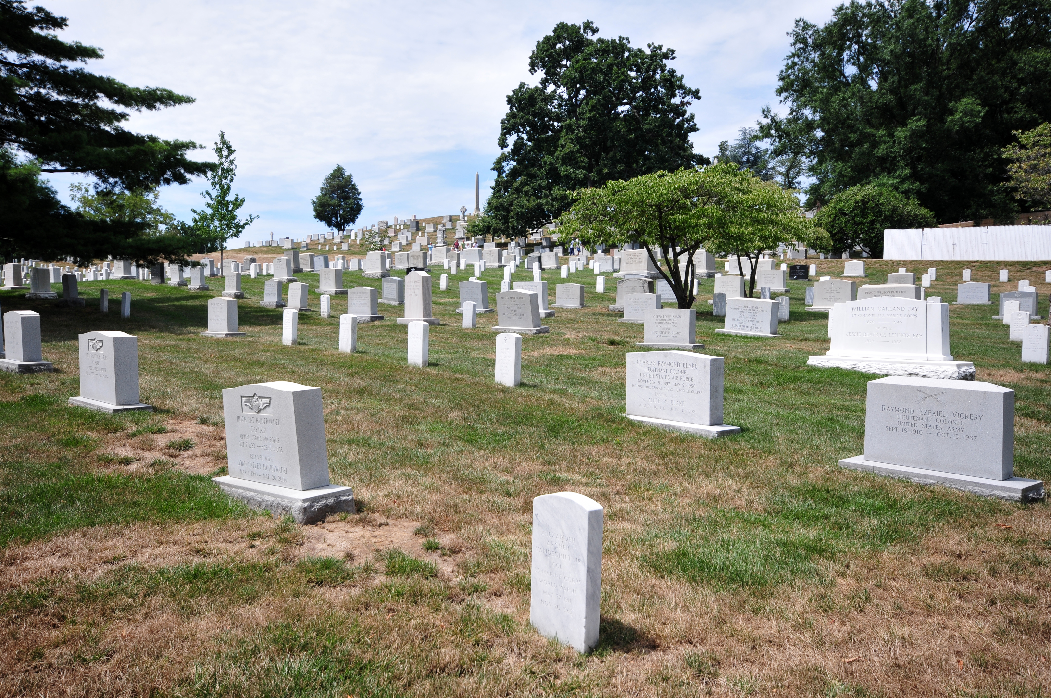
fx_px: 875
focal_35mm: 30
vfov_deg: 43.5
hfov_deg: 62.0
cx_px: 526
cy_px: 349
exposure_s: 1/320
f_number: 9
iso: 200
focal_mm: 20
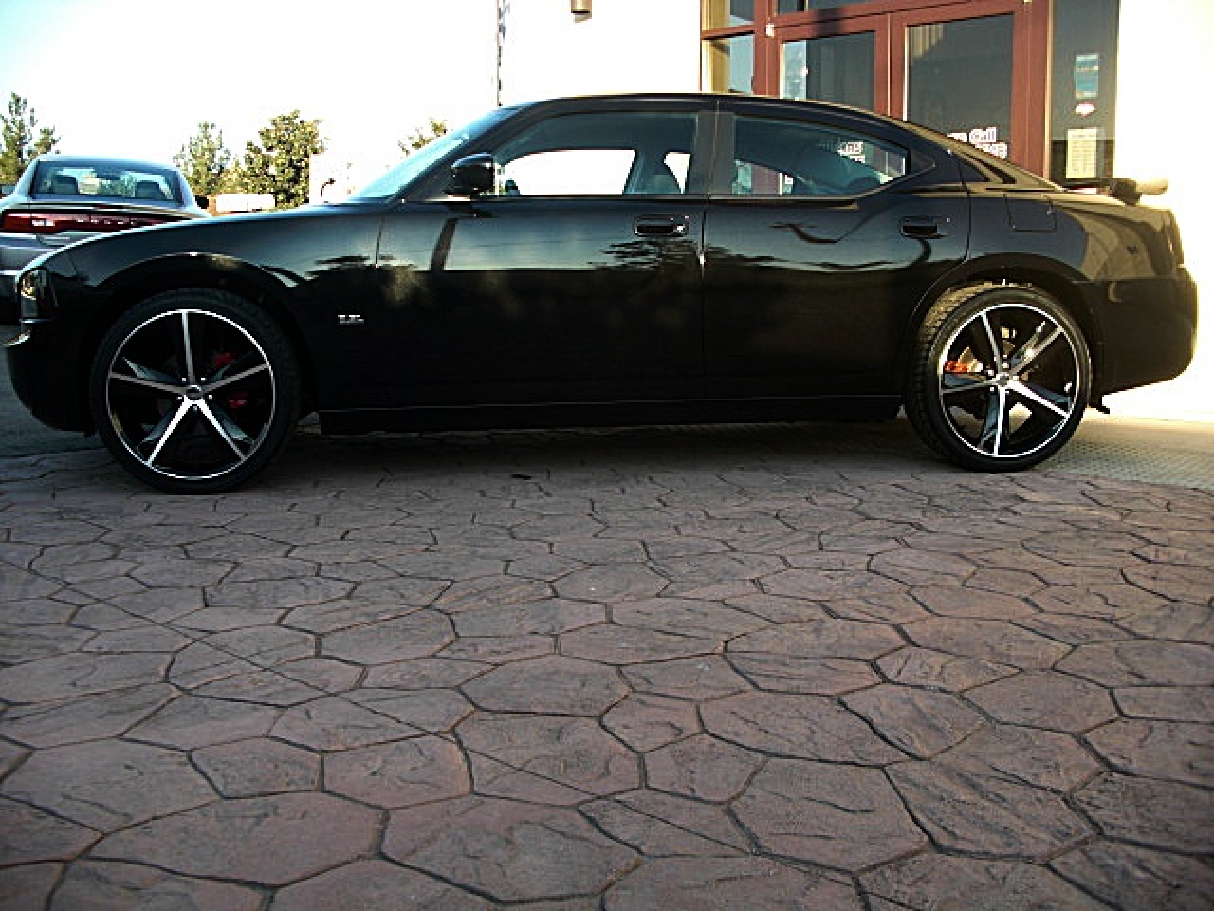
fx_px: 1263
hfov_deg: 51.4
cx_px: 607
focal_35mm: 36
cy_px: 456
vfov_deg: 39.7
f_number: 2.8
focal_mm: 6.3
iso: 50
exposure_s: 1/125
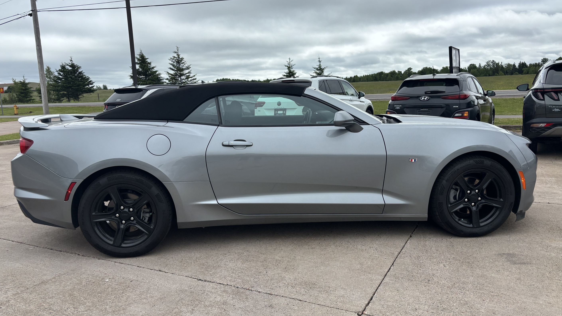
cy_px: 156
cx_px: 281
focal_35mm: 29
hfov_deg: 66.1
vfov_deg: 40.2
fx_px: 432
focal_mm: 5.96
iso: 50
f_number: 1.6
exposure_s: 1/4255
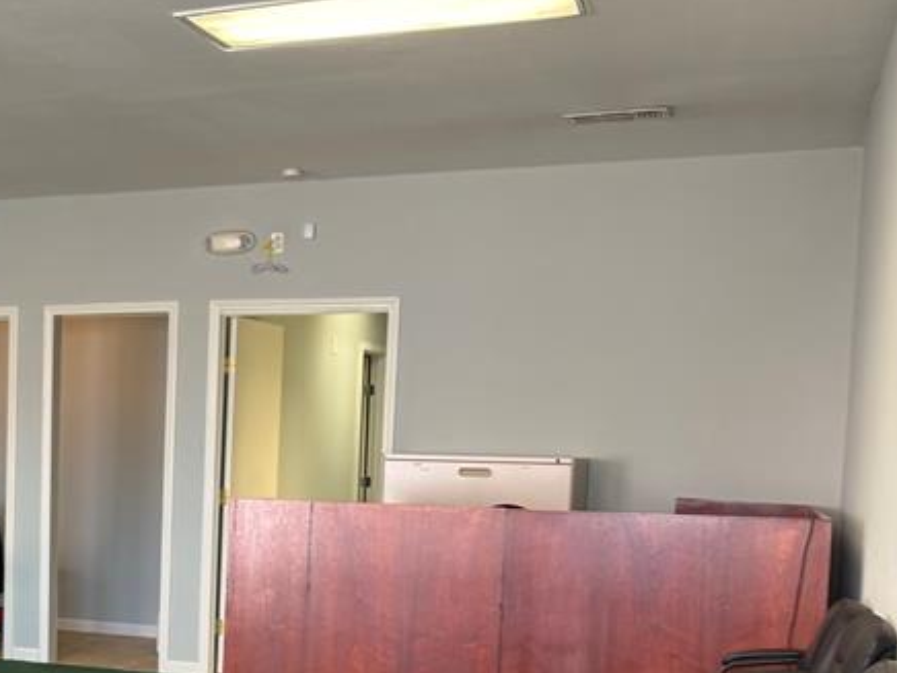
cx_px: -58
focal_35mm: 61
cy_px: 545
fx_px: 1581
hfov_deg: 29.0
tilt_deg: -5.5
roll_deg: +0.2
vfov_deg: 23.6
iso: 80
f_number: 1.6
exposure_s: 1/63
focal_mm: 5.96
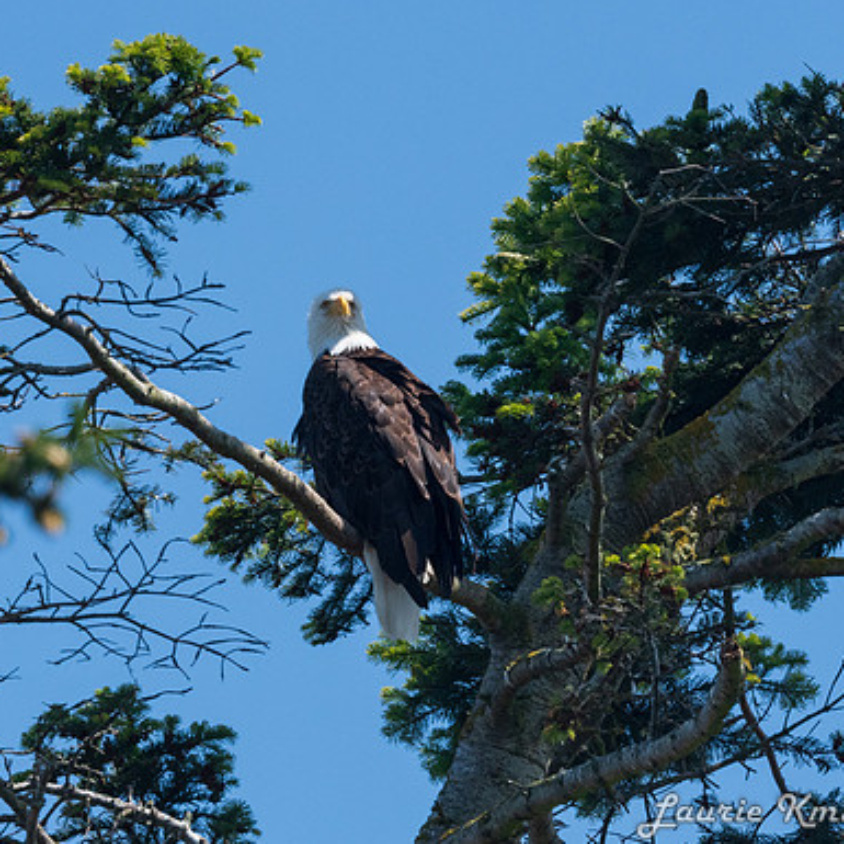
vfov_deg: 1.5
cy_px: 423
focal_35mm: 1188
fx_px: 32771
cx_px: 312
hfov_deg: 1.5
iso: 800
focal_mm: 500
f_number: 8
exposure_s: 1/2500
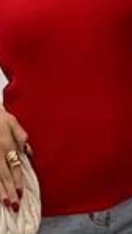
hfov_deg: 7.7
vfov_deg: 13.4
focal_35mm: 157
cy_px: -26
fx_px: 975
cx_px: 46
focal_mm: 6
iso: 80
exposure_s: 1/100
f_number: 2
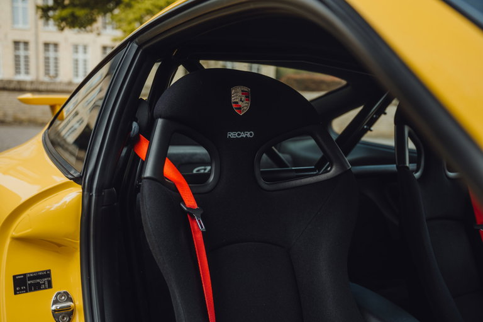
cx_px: 242
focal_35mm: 36
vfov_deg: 36.8
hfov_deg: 53.2
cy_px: 161
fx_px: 483
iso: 160
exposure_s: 1/200
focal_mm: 36
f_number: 3.2
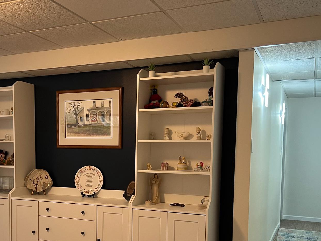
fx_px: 399
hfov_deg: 43.2
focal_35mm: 43
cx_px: 107
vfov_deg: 33.0
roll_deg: -0.8
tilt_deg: -5.0
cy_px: 178
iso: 125
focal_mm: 5.7
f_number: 1.5
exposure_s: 1/60
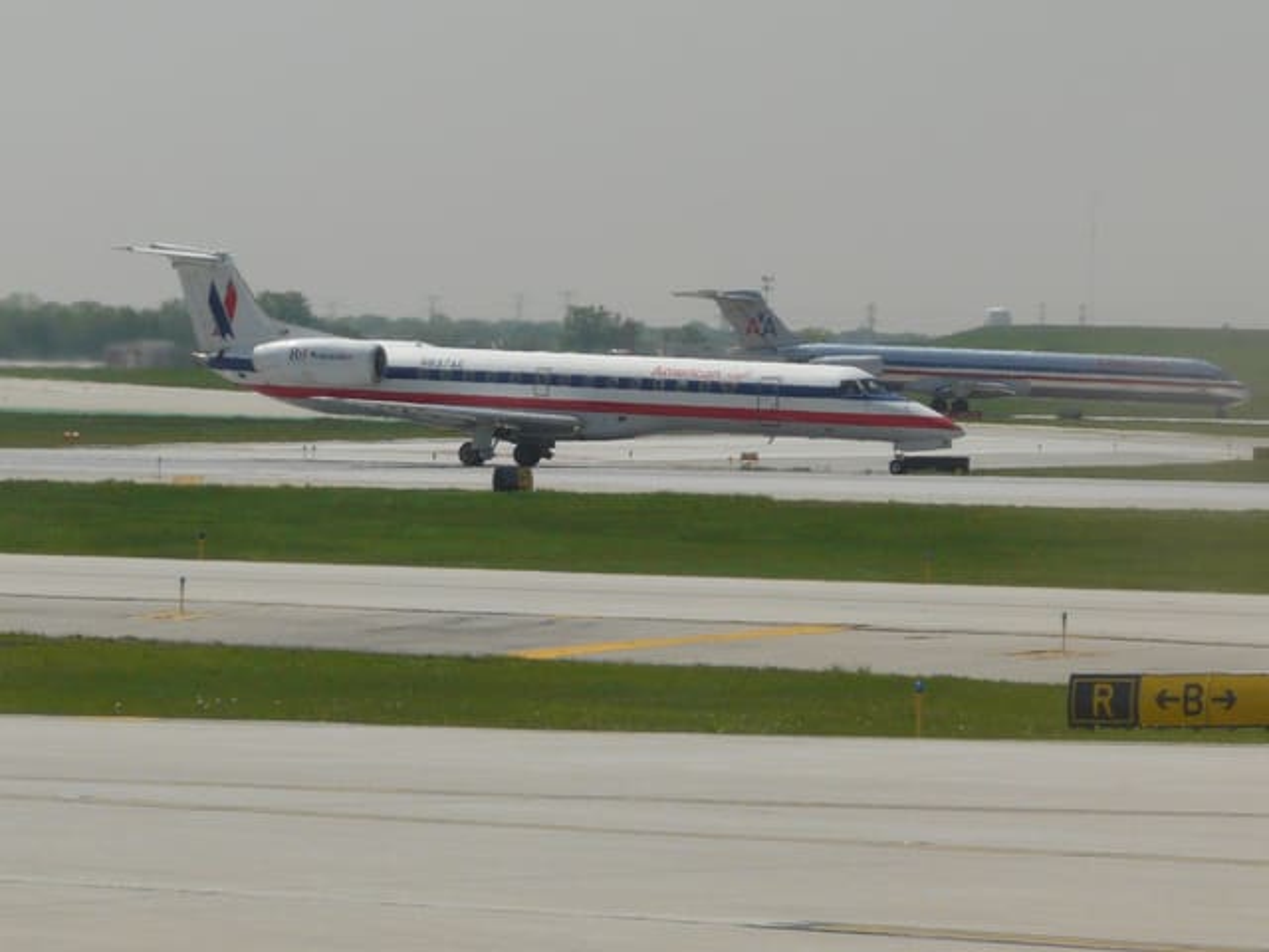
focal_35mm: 250
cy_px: 476
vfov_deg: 5.9
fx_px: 9165
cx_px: 634
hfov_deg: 7.9
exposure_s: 1/400
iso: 100
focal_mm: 25.9
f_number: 6.3
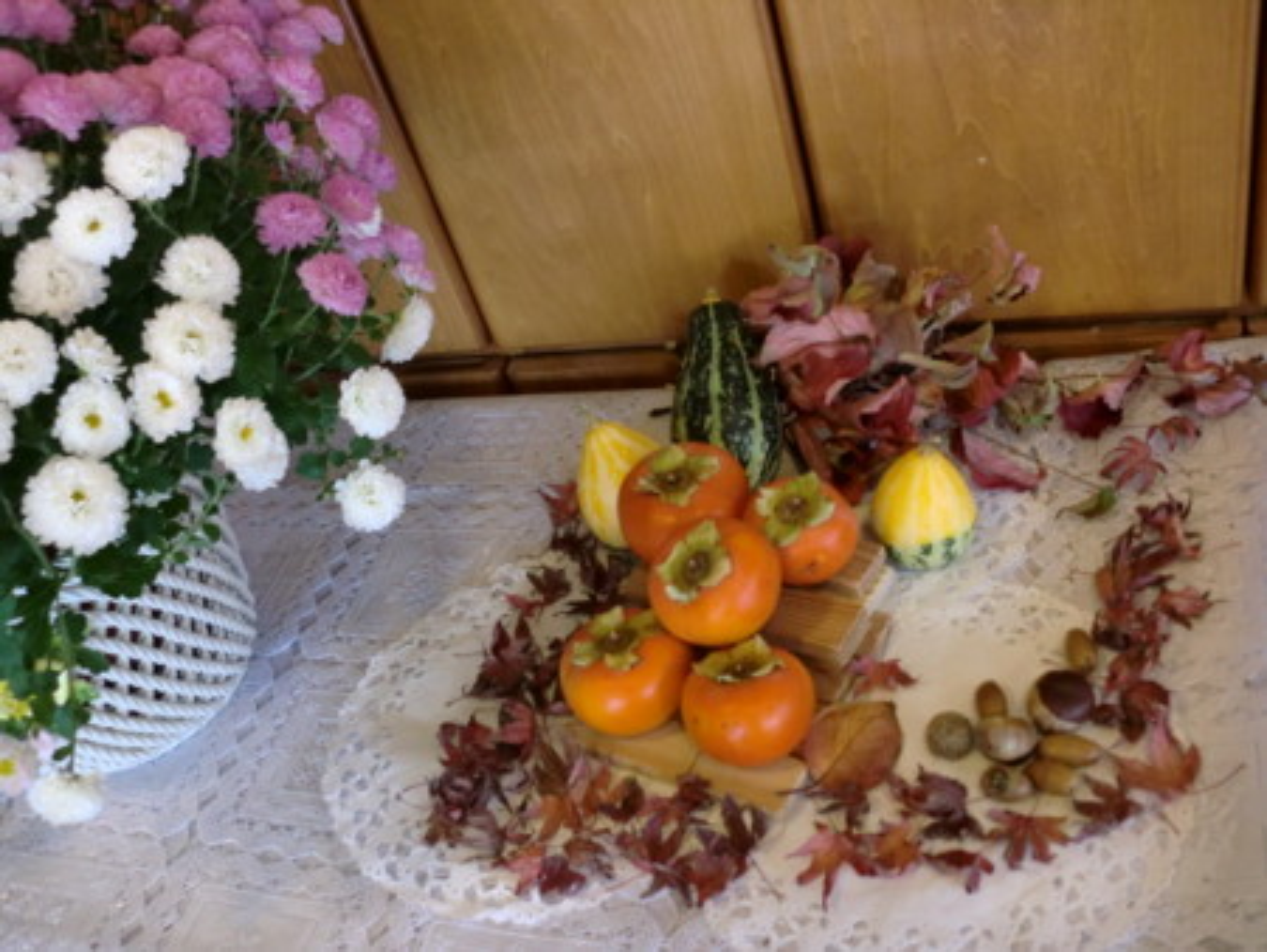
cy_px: 476
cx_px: 634
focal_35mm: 35
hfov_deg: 52.6
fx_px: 1282
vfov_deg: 40.7
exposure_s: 1/60
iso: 250
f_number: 3.1
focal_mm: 6.3
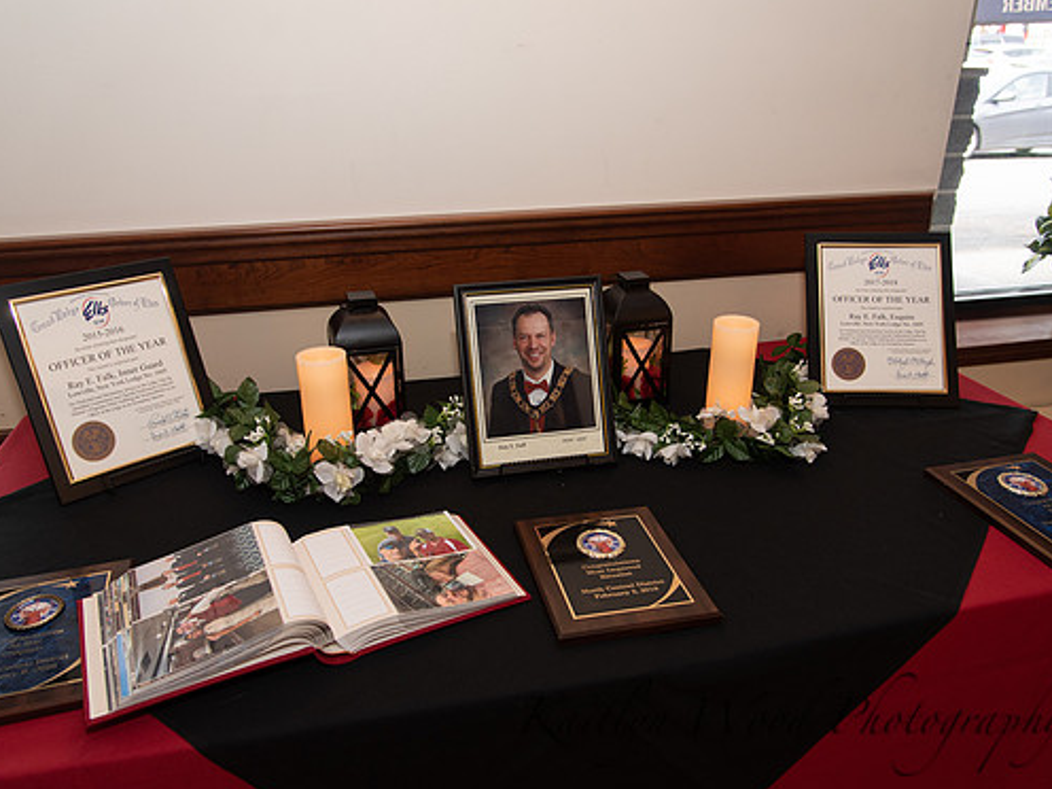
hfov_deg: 65.3
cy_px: 389
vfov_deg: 51.4
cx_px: 518
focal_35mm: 27
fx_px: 821
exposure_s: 1/200
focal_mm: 24
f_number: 4
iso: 800
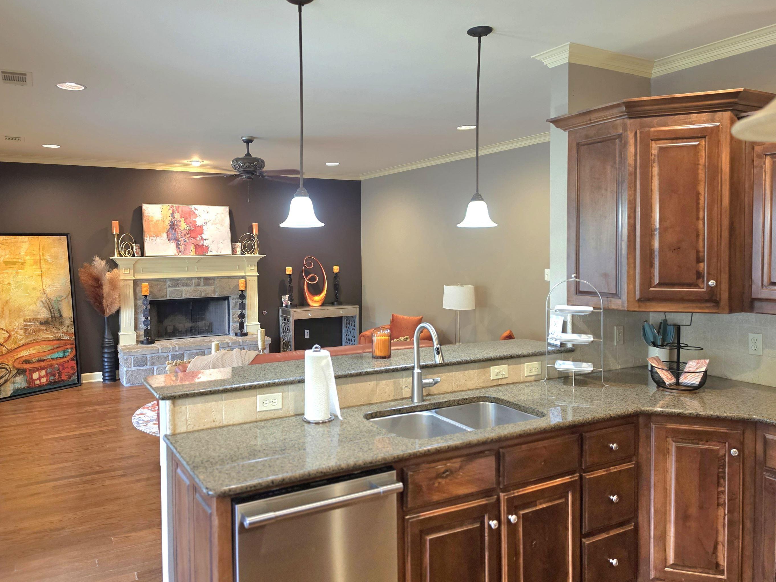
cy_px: 280
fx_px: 583
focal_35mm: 26
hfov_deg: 67.1
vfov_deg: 53.0
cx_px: 347
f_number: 1.4
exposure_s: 1/120
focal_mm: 6.5
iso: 400
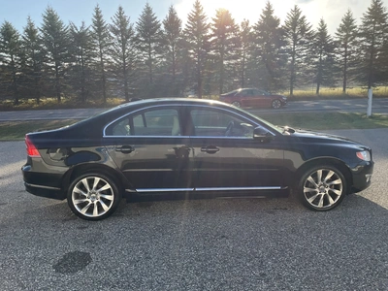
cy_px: 146
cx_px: 194
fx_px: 325
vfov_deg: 48.2
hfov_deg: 61.7
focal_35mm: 29
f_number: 1.8
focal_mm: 3
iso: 25
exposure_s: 1/792
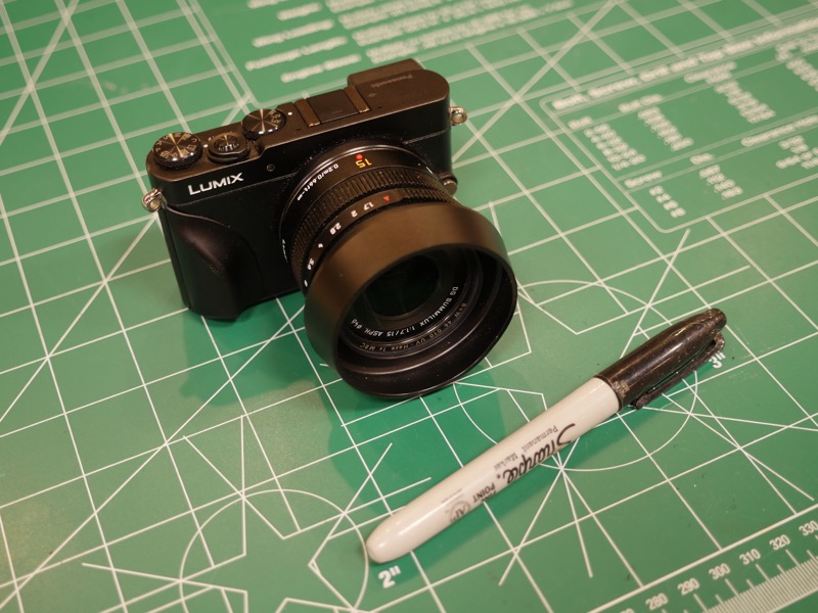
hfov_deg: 42.9
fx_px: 1040
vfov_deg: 32.9
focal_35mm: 44
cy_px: 306
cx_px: 409
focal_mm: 22
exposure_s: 1/60
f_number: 2.8
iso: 500
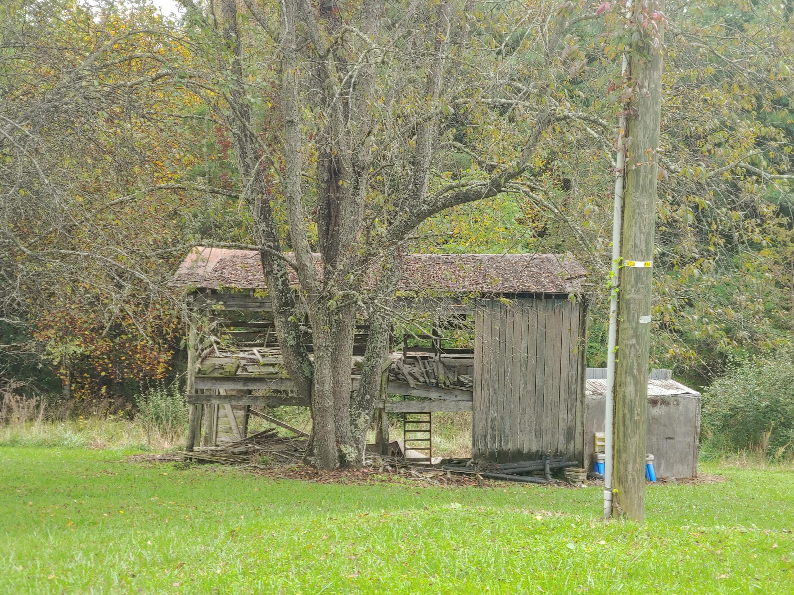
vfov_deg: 25.7
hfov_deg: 33.8
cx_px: 397
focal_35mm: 57
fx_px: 1307
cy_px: 298
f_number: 2.4
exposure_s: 1/120
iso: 50
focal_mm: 5.88
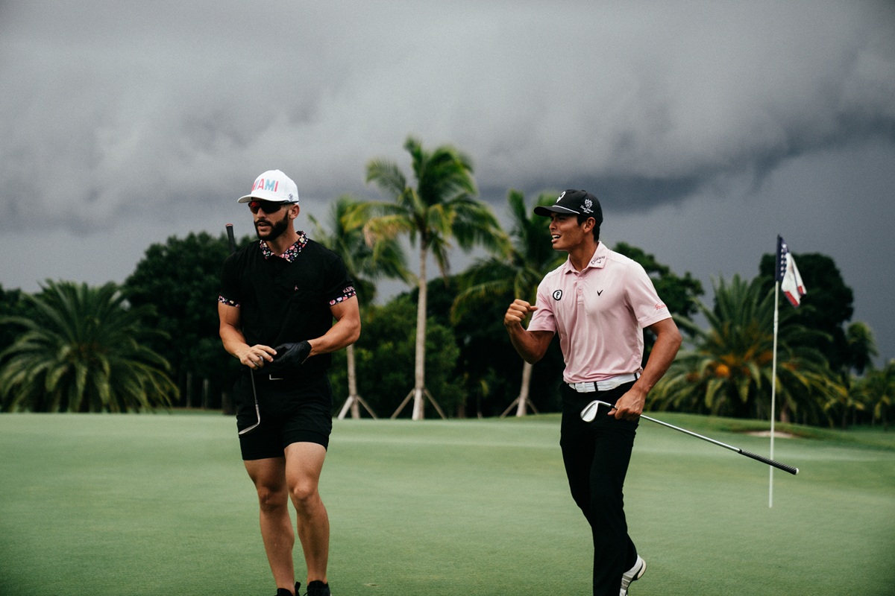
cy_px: 298
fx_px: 1740
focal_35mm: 70
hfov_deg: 28.8
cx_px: 448
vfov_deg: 19.5
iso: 500
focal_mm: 70
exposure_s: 1/250
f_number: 3.2
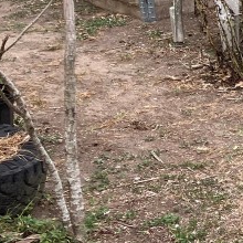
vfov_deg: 15.1
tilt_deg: -18.6
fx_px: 913
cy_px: 75
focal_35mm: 115
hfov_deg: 12.7
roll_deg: -0.3
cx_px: 532
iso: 32
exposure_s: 1/121
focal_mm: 3.99
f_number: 1.8
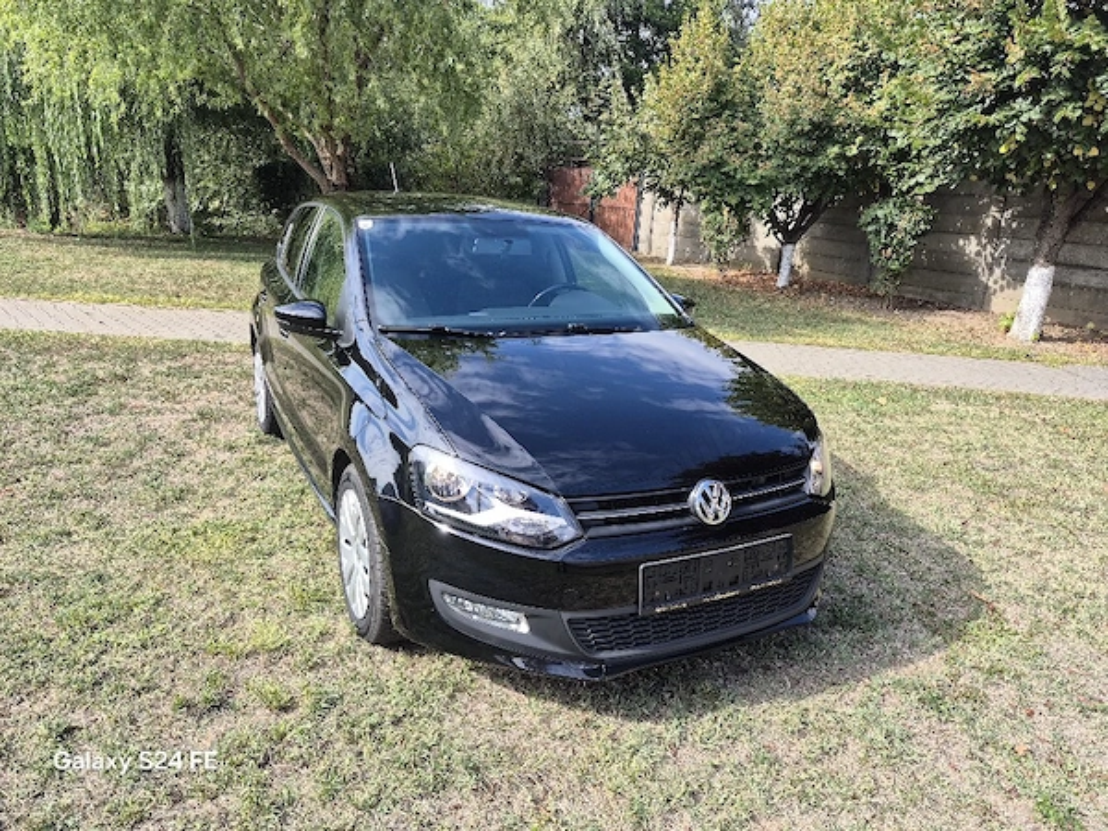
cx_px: 554
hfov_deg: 73.9
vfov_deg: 58.9
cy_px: 416
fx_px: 736
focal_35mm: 23
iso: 25
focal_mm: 5.4
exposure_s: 1/588
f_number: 1.8
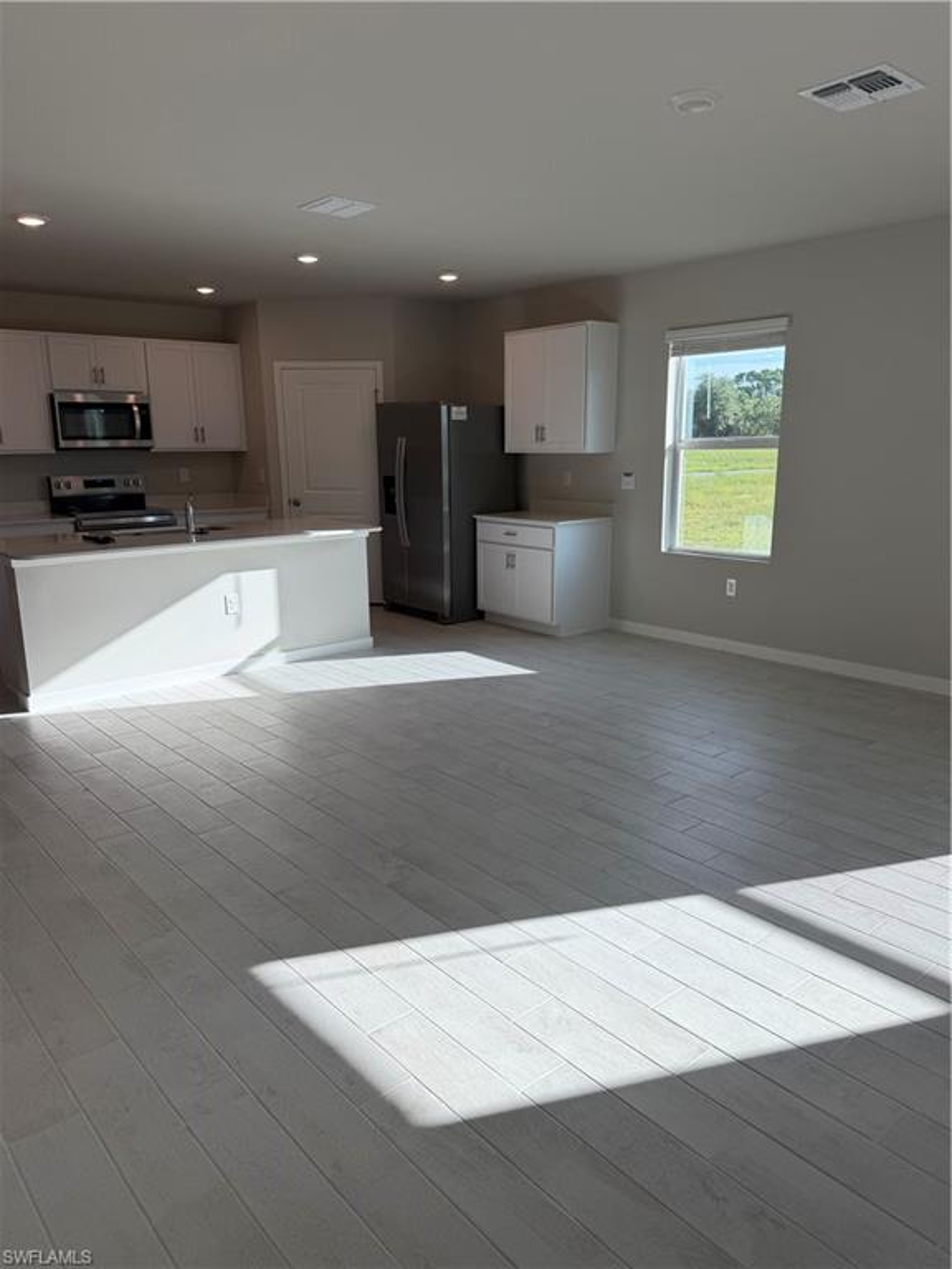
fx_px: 880
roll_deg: +0.9
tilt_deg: -13.0
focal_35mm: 24
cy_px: 634
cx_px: 476
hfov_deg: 56.8
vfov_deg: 71.6
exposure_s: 1/888
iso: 80
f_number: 1.78
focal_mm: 6.76
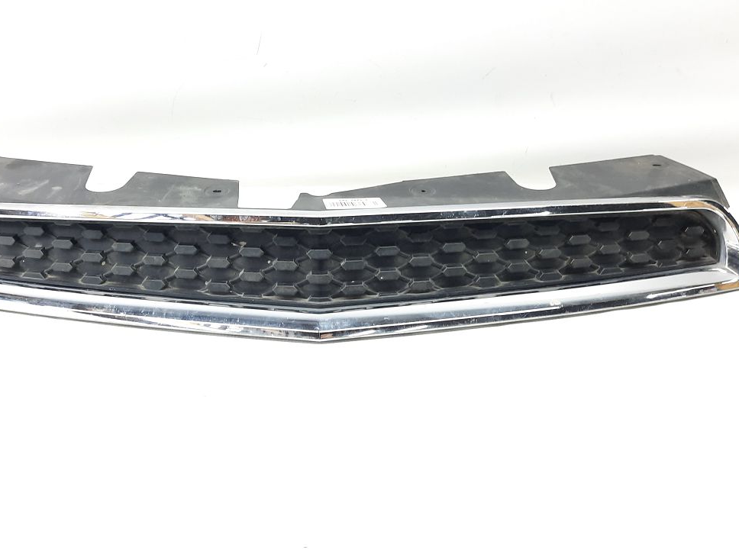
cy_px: 240
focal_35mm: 31
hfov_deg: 58.2
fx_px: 662
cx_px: 327
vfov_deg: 45.3
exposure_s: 1/50
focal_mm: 4.6
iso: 160
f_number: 2
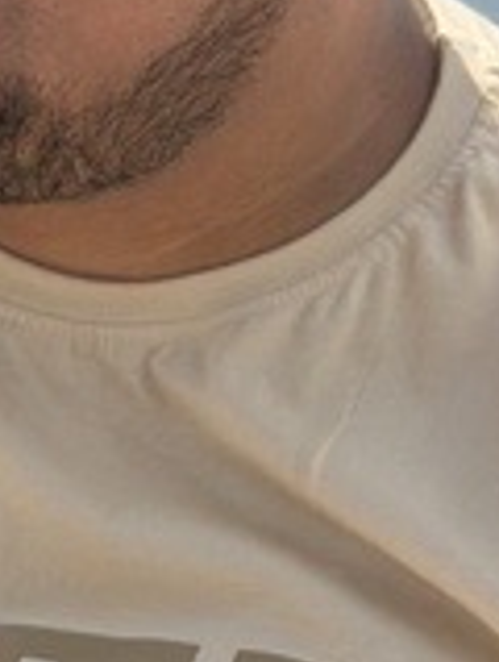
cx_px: 179
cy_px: -129
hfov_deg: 6.2
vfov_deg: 8.1
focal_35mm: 241
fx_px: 4614
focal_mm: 6.76
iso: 80
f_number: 1.78
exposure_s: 1/9901
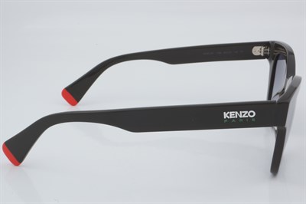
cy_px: 102
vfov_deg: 18.2
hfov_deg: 27.0
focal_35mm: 75
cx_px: 153
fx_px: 637
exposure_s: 1/3
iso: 100
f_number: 32
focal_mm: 50
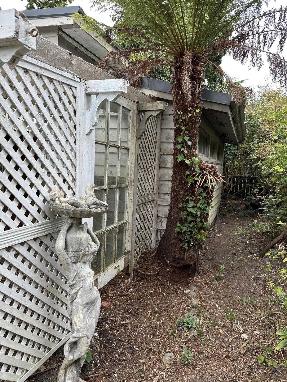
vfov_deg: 71.6
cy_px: 191
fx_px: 265
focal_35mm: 24
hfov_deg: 56.8
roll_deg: -3.0
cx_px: 144
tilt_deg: -5.9
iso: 80
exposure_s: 1/549
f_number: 1.78
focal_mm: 6.86
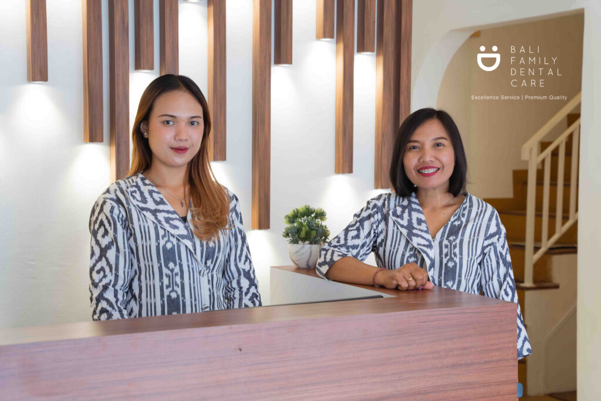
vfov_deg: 21.9
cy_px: 200
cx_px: 300
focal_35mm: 62
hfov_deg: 32.4
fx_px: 1035
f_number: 5
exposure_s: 1/100
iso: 800
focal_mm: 62
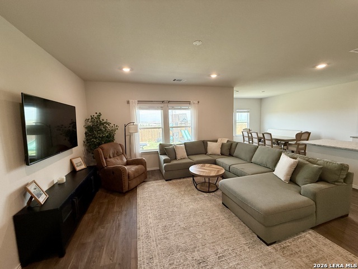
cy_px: 134
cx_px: 179
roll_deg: +1.8
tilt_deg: -5.4
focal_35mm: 14
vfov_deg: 85.7
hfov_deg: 102.1
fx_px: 145
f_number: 2.2
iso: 200
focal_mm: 2.22
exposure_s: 1/120
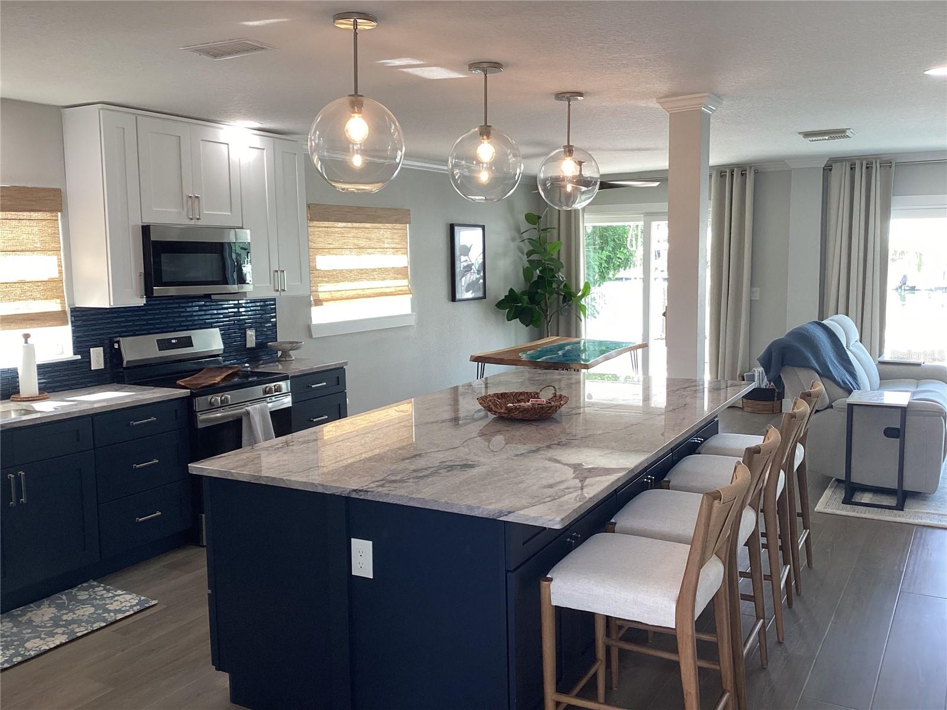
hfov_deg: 58.4
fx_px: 848
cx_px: 474
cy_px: 355
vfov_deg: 45.4
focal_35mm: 31
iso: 80
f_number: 2.4
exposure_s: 1/120
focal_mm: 3.3
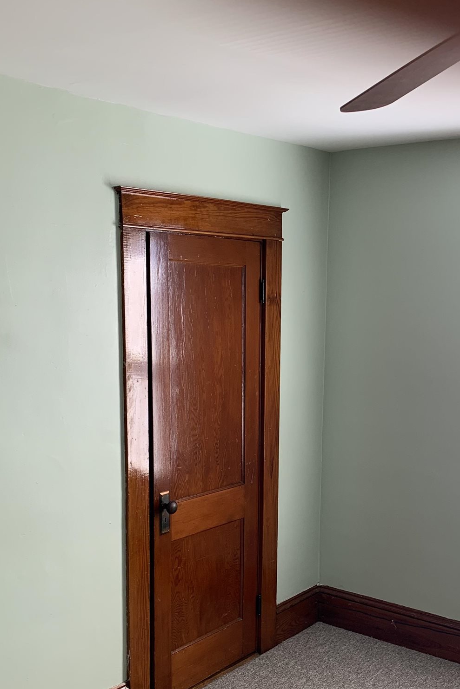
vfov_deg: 45.8
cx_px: 290
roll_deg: -1.2
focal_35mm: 42
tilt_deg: -8.8
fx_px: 805
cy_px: 451
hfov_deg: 31.7
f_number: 1.8
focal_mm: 4.25
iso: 50
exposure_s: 1/121
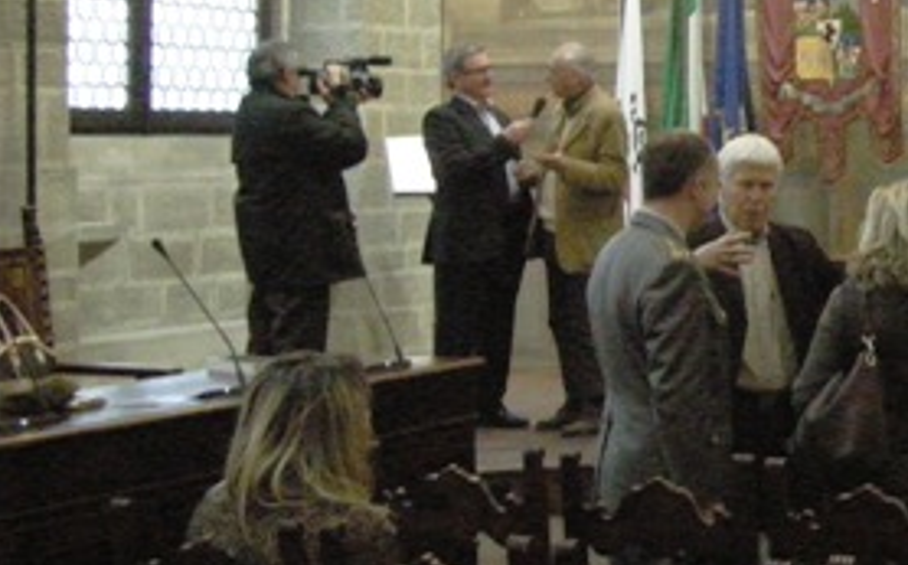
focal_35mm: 88
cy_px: 173
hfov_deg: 22.1
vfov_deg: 14.8
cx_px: 1039
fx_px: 2175
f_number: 2.7
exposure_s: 1/30
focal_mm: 7.5
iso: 1600
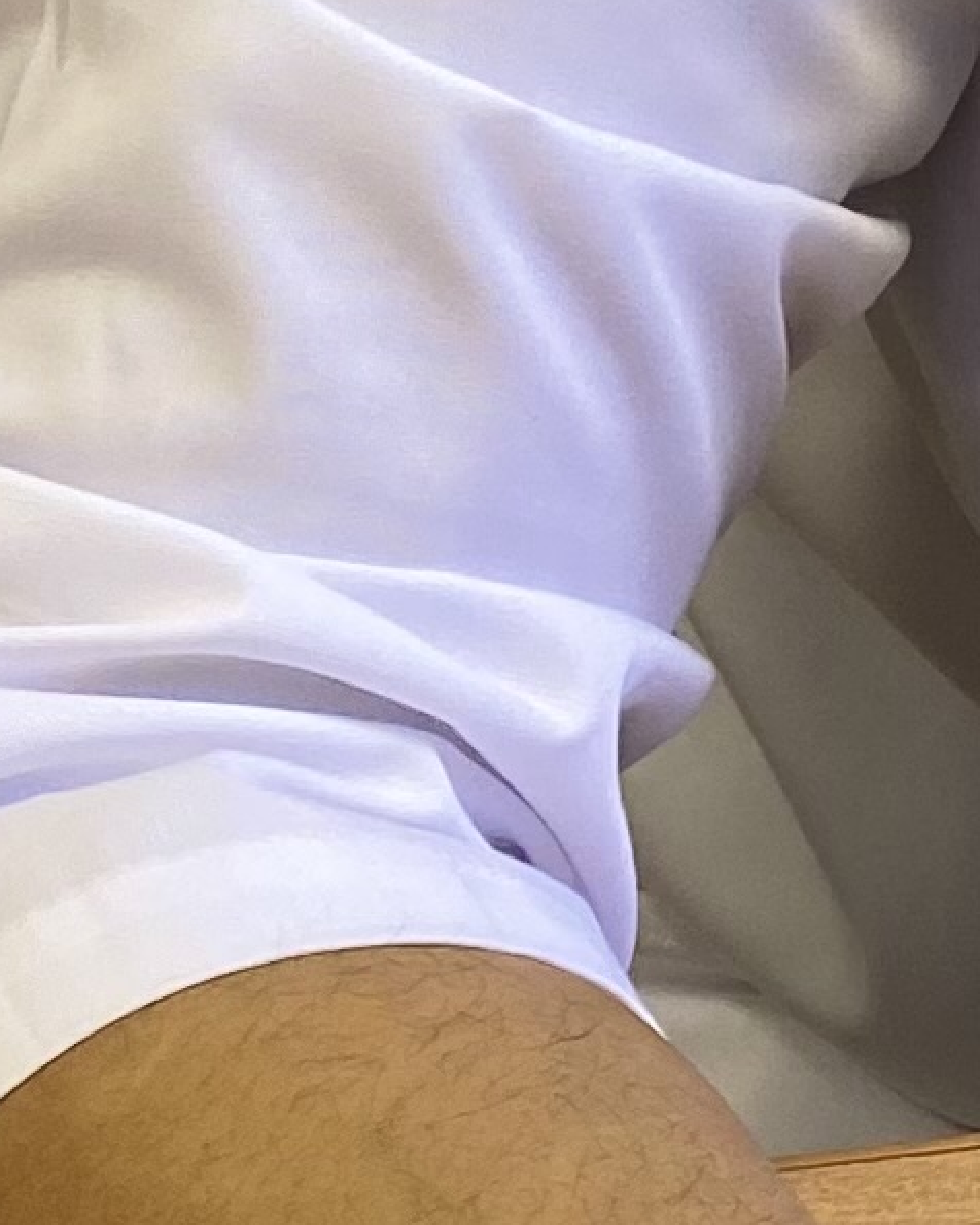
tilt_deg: -21.0
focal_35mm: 172
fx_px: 6236
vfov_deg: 11.0
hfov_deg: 8.4
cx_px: 2100
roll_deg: -4.0
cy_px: -274
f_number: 1.8
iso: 80
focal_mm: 4.25
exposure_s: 1/50
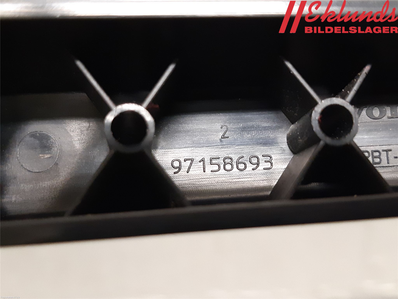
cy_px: 150
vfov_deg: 53.1
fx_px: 299
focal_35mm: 26
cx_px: 199
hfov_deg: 67.3
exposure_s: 1/24
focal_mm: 3.93
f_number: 1.7
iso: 320
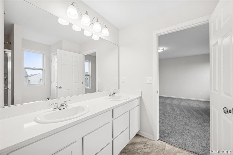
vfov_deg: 81.2
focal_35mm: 14
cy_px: 78
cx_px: 116
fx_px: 91
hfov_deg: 104.2
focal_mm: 14
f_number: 9
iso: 100
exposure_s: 1/3
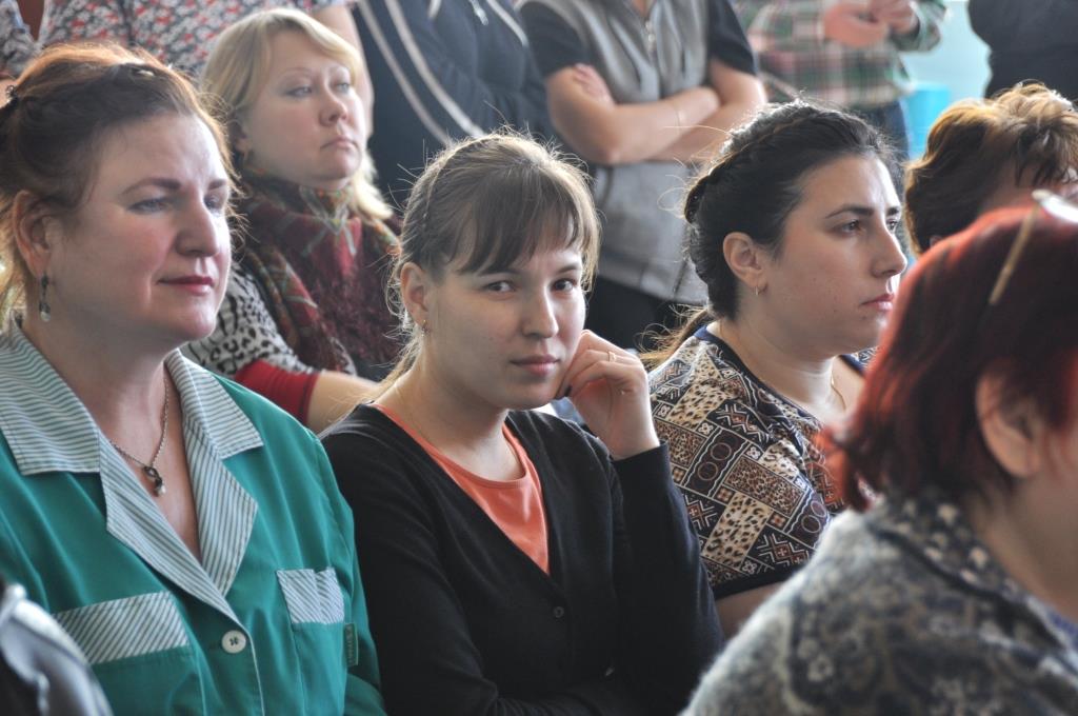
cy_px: 358
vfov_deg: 10.1
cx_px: 539
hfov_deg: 15.2
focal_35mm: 135
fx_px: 4037
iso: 640
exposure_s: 1/50
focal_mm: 90
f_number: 5.3
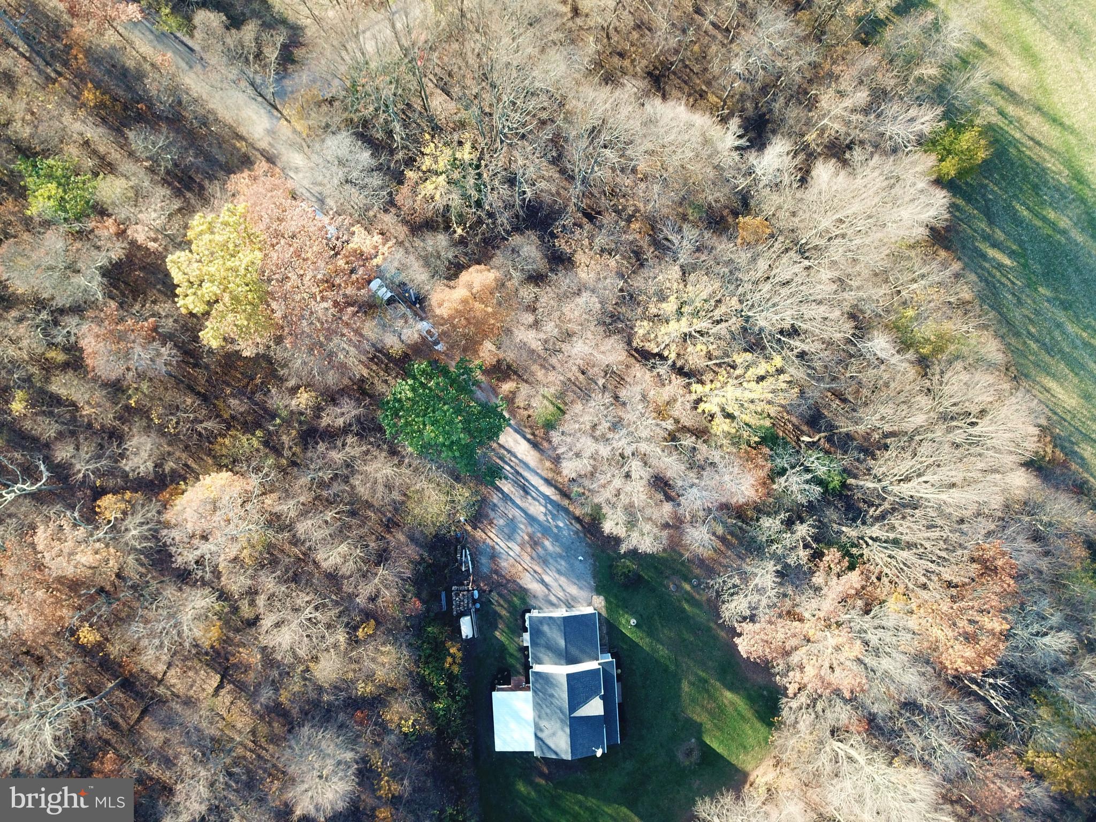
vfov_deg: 53.1
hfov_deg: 67.3
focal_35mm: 26
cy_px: 411
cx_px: 548
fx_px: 823
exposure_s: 1/121
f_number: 2.2
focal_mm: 4.73
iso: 100
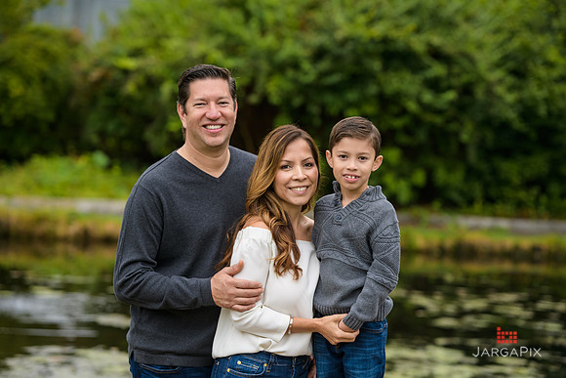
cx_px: 283
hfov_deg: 16.4
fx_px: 1966
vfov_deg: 11.0
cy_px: 189
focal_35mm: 125
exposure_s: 1/400
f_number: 4
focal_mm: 125
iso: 400
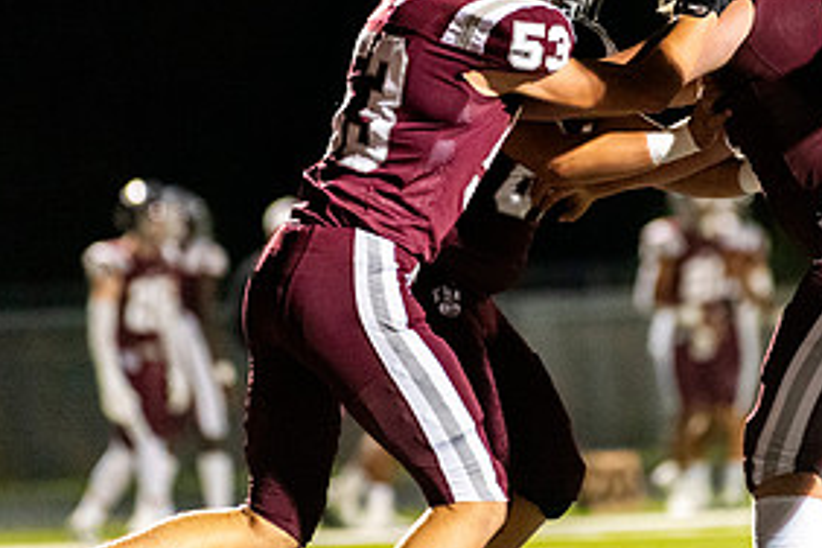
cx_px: 510
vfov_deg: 3.3
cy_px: 179
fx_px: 9384
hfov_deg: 5.0
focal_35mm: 411
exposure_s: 1/500
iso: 7200
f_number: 2.8
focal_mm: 200
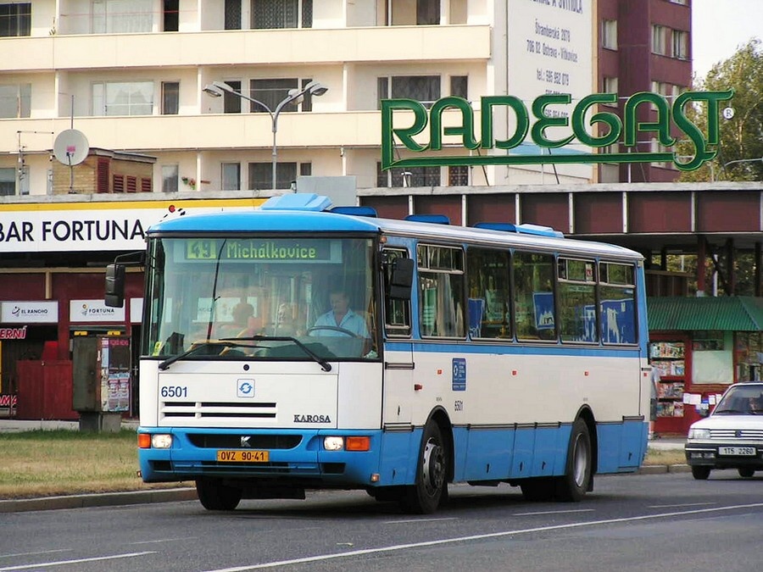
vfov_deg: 6.9
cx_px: 382
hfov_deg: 9.2
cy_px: 286
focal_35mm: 216
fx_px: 4761
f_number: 3.5
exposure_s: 1/400
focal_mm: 33
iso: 50
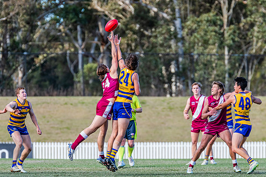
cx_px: 115
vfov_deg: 2.9
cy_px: 82
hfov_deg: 4.4
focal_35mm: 468
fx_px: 3458
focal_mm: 380
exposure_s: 1/640
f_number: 7.1
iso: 800
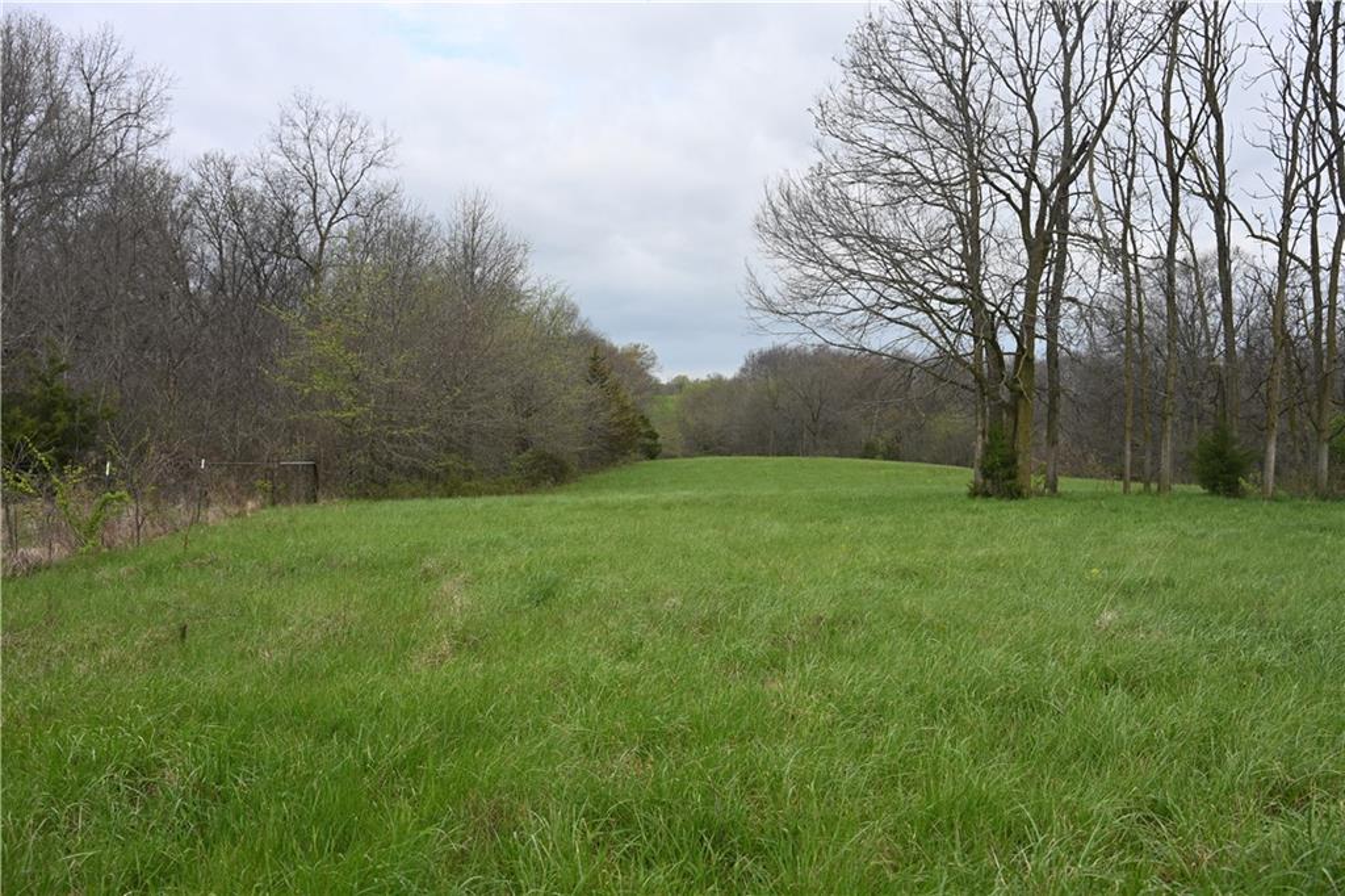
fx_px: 1307
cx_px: 672
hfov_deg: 54.4
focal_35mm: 35
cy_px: 448
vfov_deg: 37.8
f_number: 5.6
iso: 180
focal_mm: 35
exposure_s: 1/250
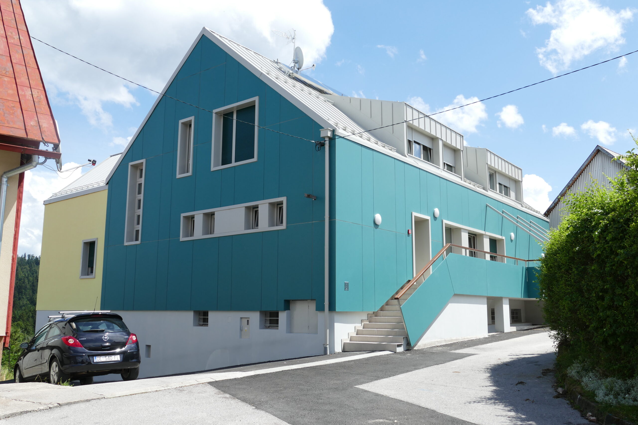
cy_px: 212
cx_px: 319
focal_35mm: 33
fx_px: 585
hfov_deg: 57.2
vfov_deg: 40.0
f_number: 4.5
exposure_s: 1/1000
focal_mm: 11.86
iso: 125
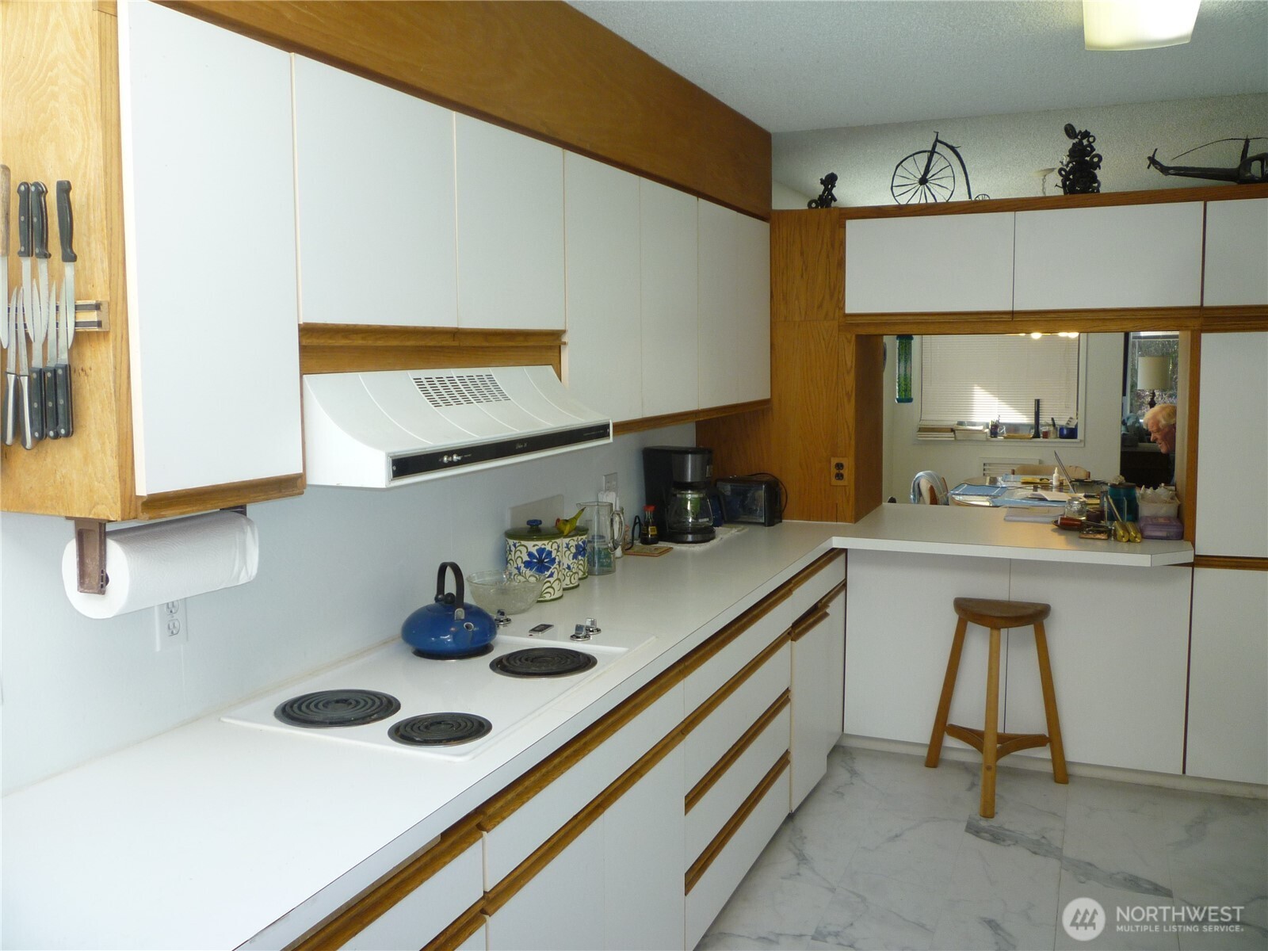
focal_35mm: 29
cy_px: 476
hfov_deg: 61.7
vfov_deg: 48.2
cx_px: 634
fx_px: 1062
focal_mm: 5.2
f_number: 3.3
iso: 100
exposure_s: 1/80
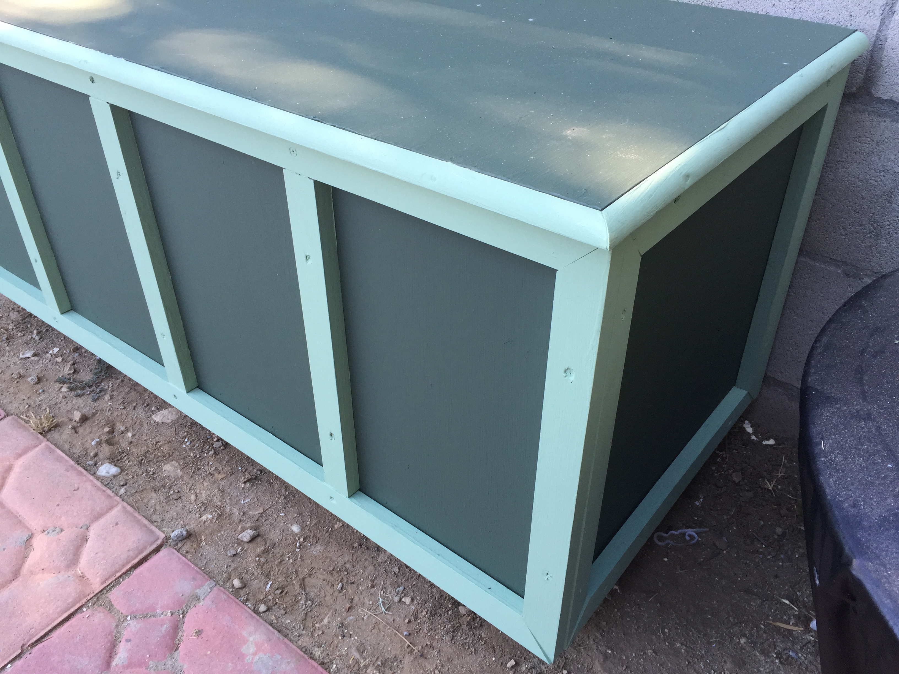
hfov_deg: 61.7
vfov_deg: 48.2
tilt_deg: -34.3
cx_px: 450
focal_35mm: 29
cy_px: 337
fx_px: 753
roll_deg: -0.4
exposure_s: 1/120
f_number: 2.2
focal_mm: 4.15
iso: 50
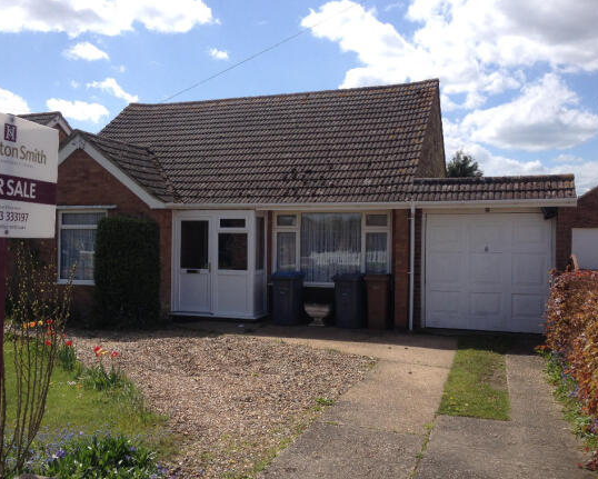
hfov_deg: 49.0
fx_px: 655
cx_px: 284
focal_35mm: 37
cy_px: 242
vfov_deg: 40.2
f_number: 2.4
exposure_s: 1/1972
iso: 50
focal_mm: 4.28
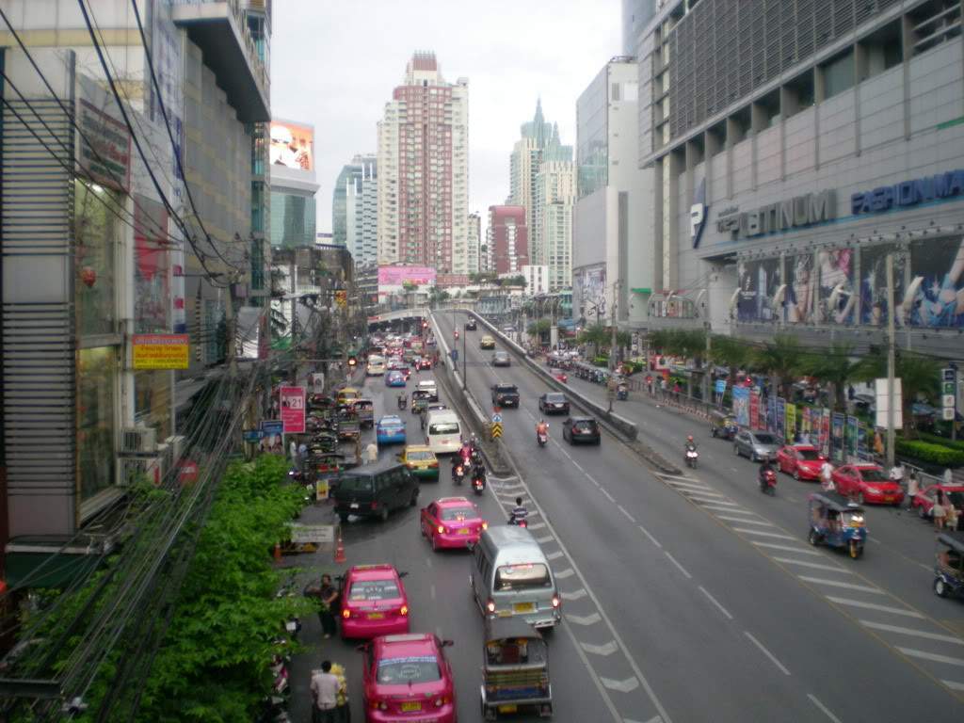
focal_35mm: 38
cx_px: 482
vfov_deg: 37.7
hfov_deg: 49.0
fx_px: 1058
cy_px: 362
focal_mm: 6.3
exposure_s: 1/67
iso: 161
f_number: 3.1
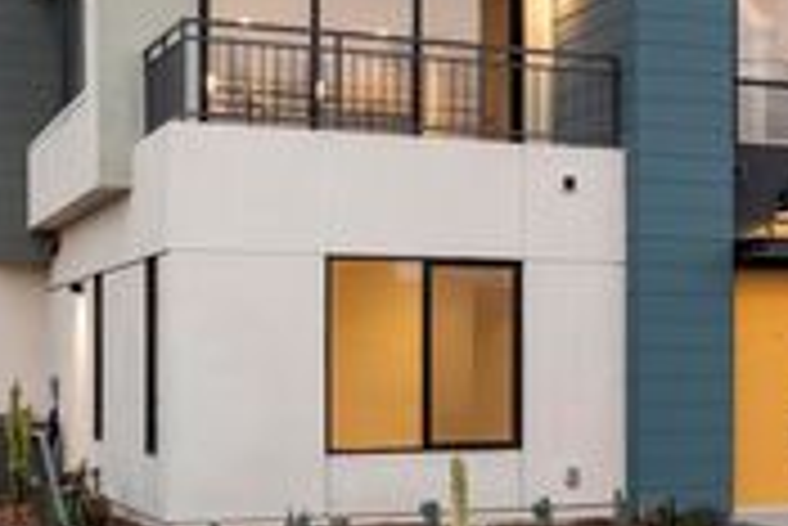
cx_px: 1009
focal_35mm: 83
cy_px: -67
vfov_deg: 16.0
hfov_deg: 22.1
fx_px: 1818
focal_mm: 29
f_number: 7.1
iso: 800
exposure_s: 1/25
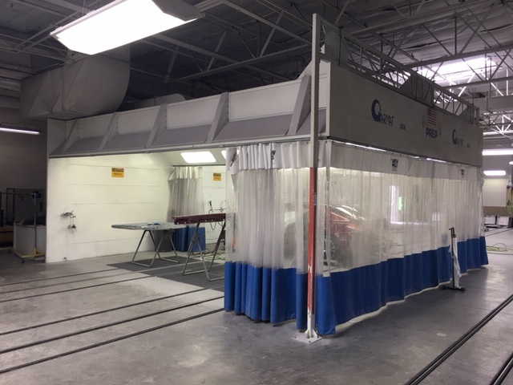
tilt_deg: +0.1
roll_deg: -1.7
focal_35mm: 29
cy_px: 192
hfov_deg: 61.7
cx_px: 256
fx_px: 430
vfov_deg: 48.2
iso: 32
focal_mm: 4.15
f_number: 2.2
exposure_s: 1/40
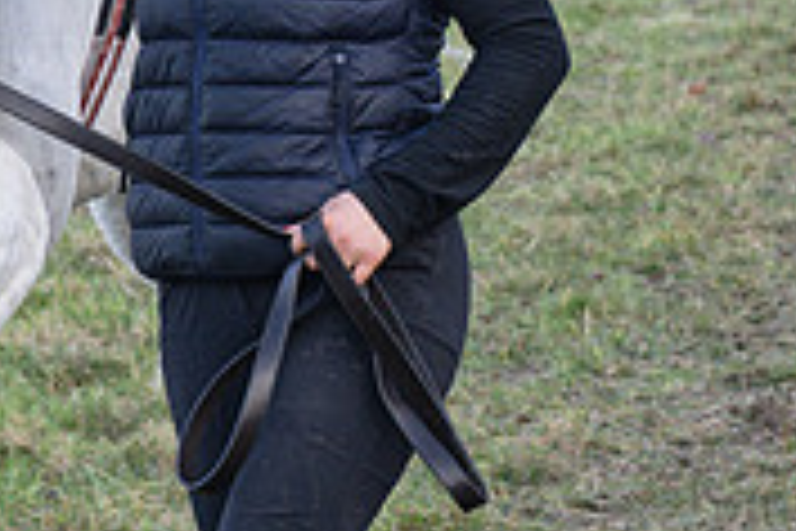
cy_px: -76
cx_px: -43
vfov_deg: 3.0
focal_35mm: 461
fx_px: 10192
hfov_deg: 4.5
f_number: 5
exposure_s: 1/320
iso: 200
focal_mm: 70
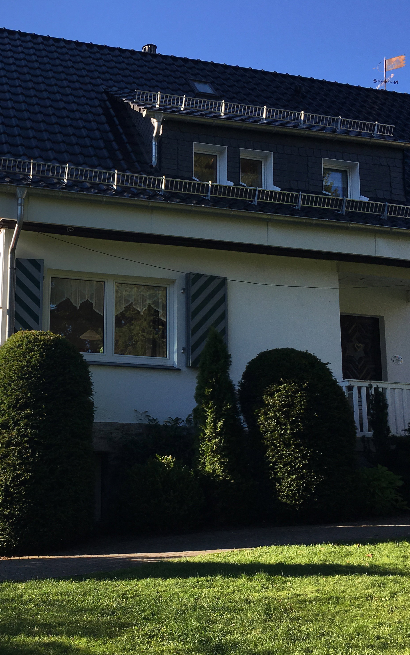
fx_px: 751
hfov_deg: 29.5
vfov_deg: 47.2
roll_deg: -3.4
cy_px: 332
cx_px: 55
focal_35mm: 42
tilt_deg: +11.5
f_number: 2.2
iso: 25
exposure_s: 1/874
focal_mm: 4.15
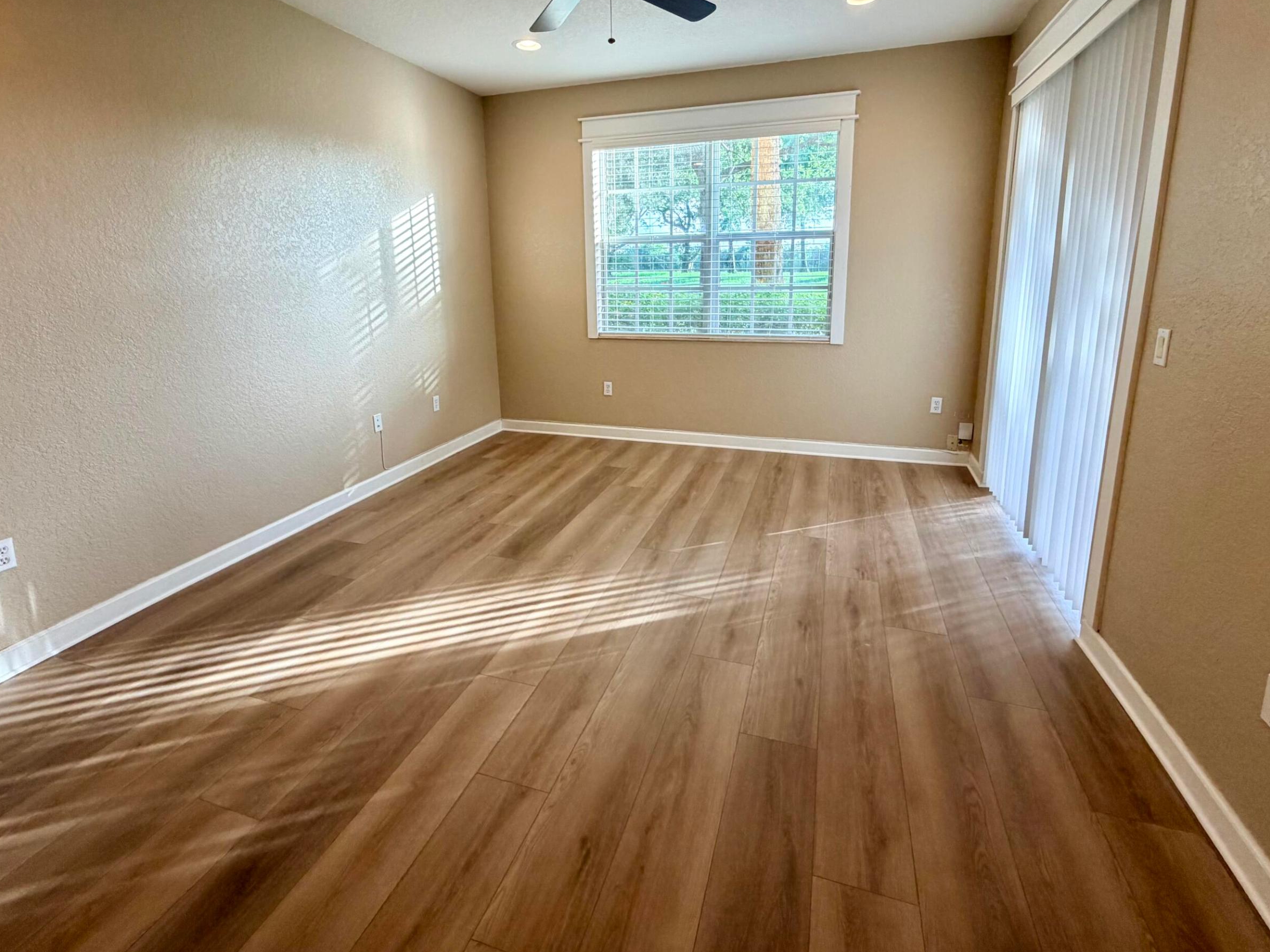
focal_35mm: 17
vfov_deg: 74.1
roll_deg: +1.5
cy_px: 390
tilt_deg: -10.8
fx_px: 624
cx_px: 629
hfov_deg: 91.0
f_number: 2.2
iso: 160
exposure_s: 1/120
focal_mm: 2.22
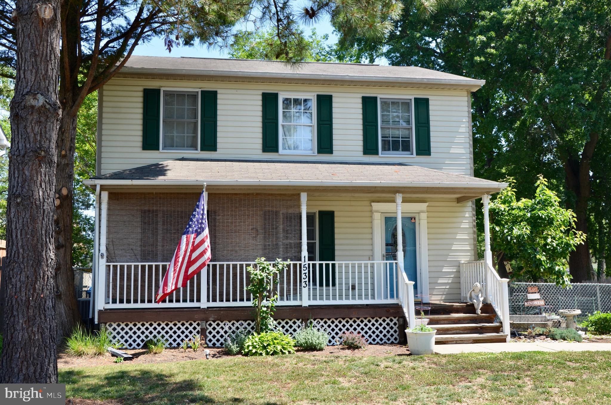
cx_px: 306
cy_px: 202
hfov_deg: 53.2
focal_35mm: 36
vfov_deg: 36.7
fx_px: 610
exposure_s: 1/200
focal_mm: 24
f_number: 7.1
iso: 200
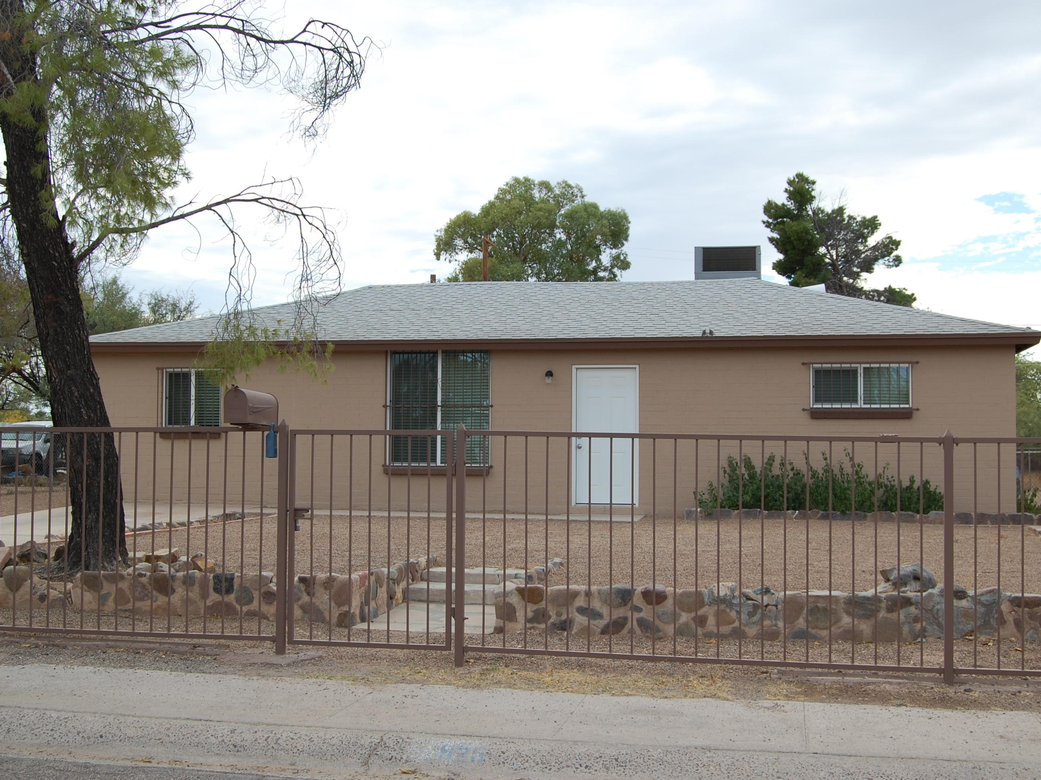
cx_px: 503
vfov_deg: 33.6
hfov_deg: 43.8
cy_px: 392
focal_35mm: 43
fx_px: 1293
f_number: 8
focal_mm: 26
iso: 200
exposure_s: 1/250
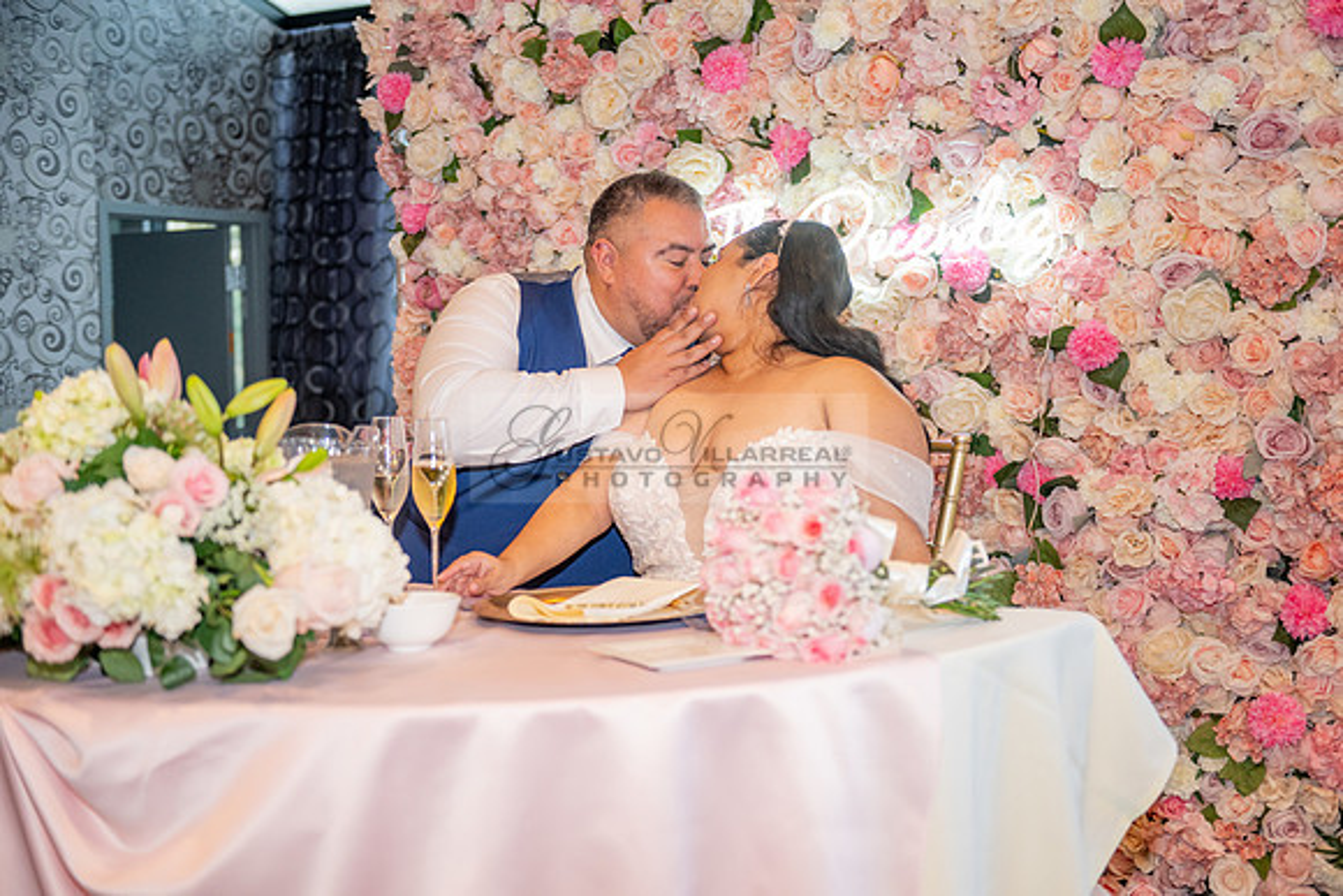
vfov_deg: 29.9
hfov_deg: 43.6
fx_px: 1679
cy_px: 448
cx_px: 672
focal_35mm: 45
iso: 1000
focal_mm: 45
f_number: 2.8
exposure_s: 1/125
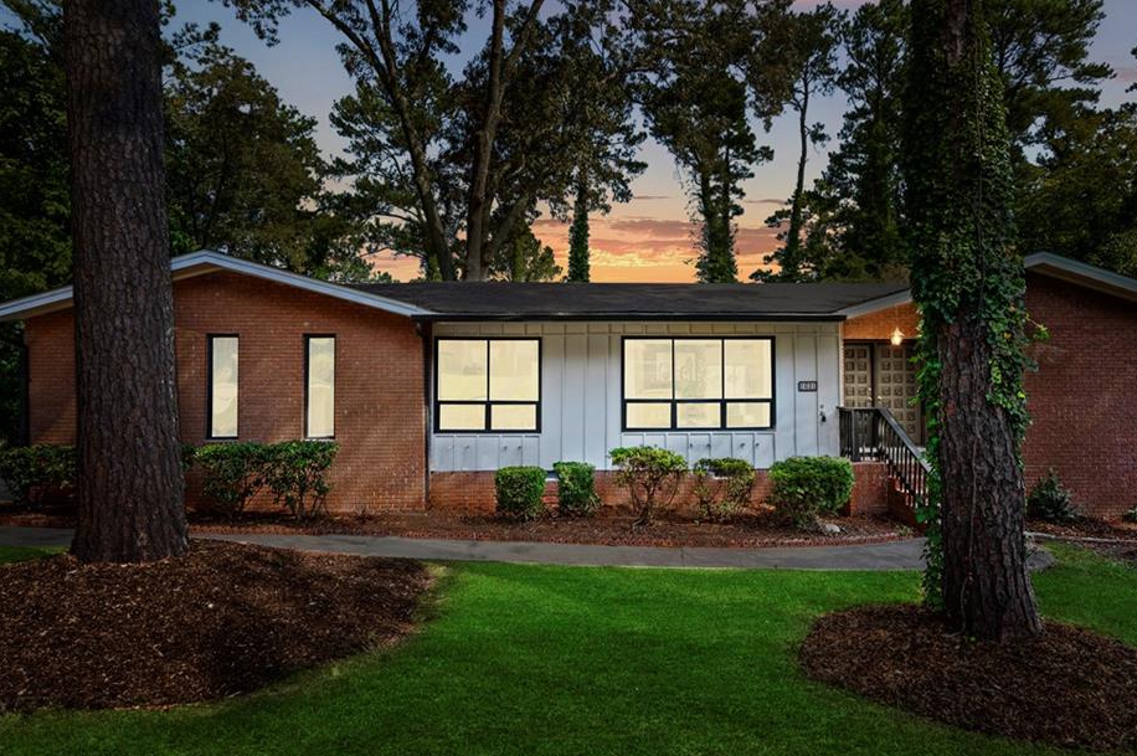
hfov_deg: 86.8
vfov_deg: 64.4
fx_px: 600
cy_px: 403
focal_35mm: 19
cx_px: 608
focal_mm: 17
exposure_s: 1/25
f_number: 11
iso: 400
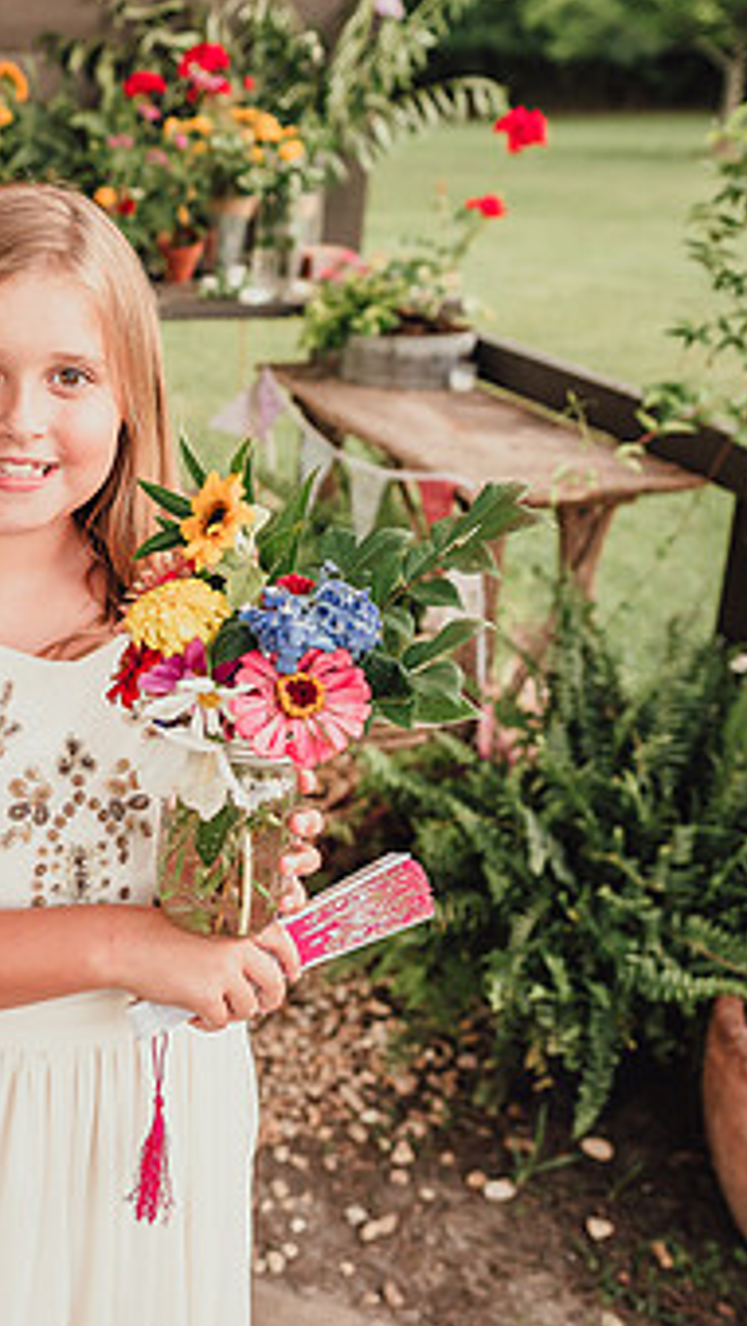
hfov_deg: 26.0
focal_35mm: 43
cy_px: 577
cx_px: -39
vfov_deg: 47.2
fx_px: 1512
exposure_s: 1/200
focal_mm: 24
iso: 320
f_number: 2.8
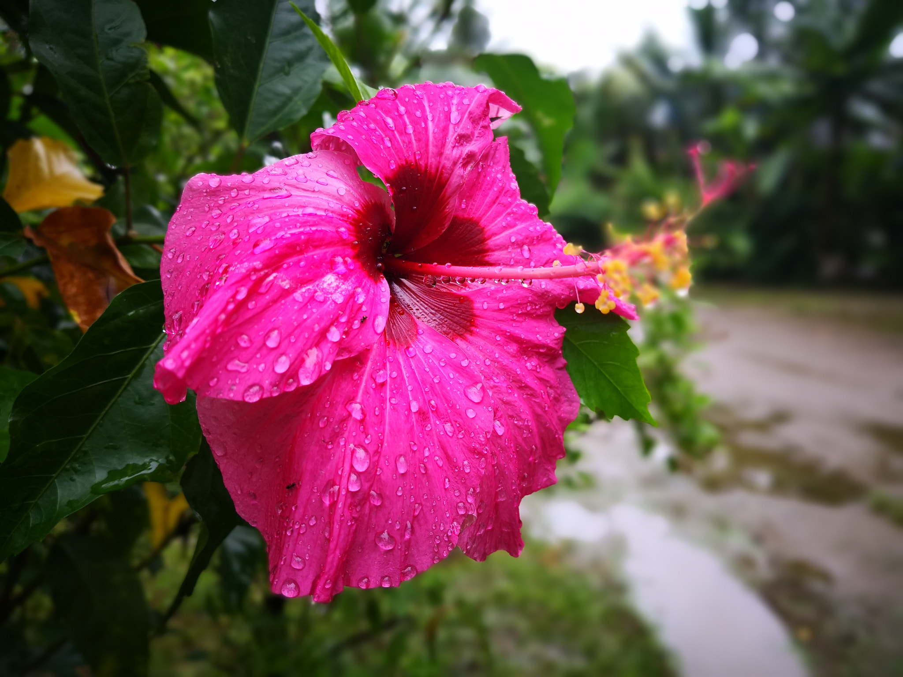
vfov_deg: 51.4
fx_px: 704
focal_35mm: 27
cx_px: 452
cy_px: 338
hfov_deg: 65.3
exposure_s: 1/213
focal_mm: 3.95
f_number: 4
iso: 50
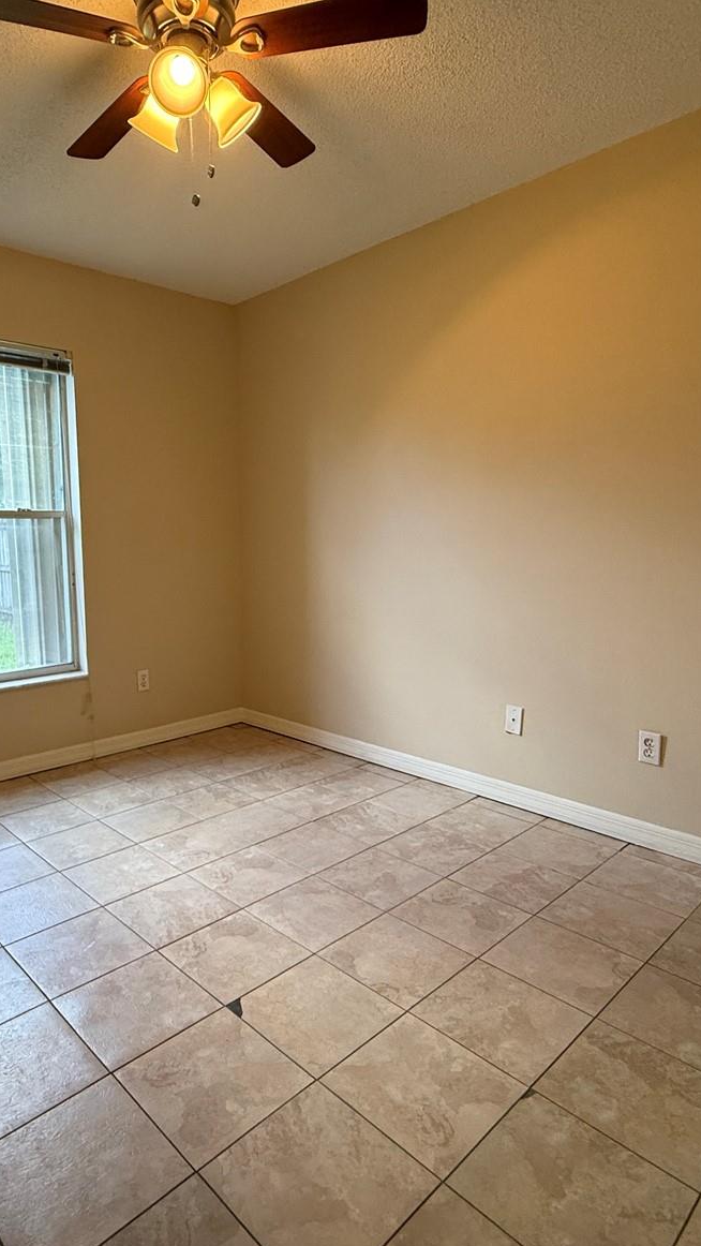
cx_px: 269
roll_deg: +0.6
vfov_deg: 83.8
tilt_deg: -6.5
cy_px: 608
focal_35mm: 21
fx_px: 694
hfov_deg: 53.1
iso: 250
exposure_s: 1/120
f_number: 2.2
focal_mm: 2.22
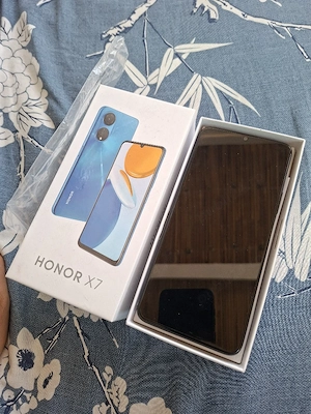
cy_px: 207
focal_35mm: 23
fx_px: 276
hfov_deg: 58.9
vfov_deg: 73.9
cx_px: 156
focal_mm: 5.54
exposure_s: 1/100
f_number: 1.8
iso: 100
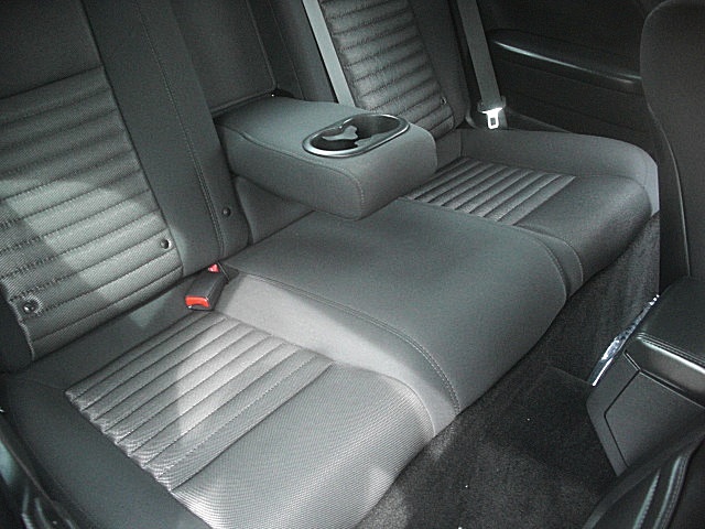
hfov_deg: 51.4
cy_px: 264
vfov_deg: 39.7
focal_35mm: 36
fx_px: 733
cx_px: 352
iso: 400
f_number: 2.8
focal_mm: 6.3
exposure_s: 1/80
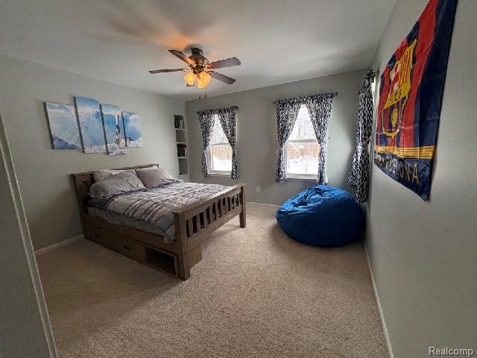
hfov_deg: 102.1
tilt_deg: -8.6
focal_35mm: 14
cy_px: 179
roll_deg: +1.9
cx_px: 238
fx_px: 193
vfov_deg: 85.7
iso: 160
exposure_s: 1/120
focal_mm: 2.22
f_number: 2.2
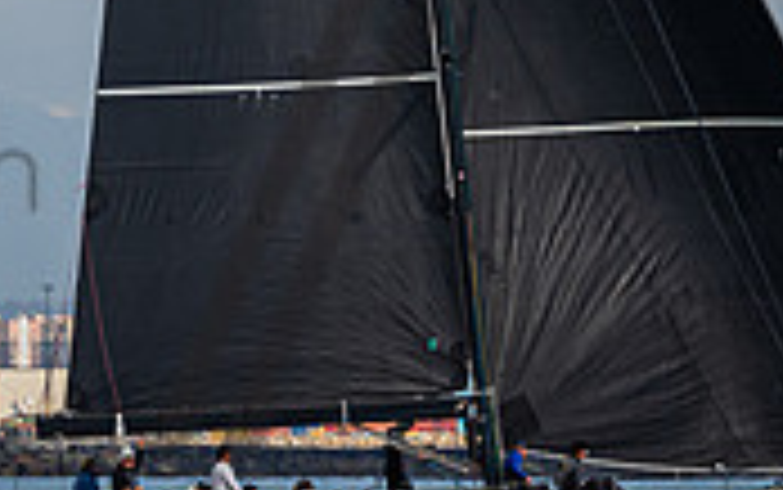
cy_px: -399
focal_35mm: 1366
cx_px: 271
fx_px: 29168
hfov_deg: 1.5
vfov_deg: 1.0
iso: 400
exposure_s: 1/2500
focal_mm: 300
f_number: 5.6
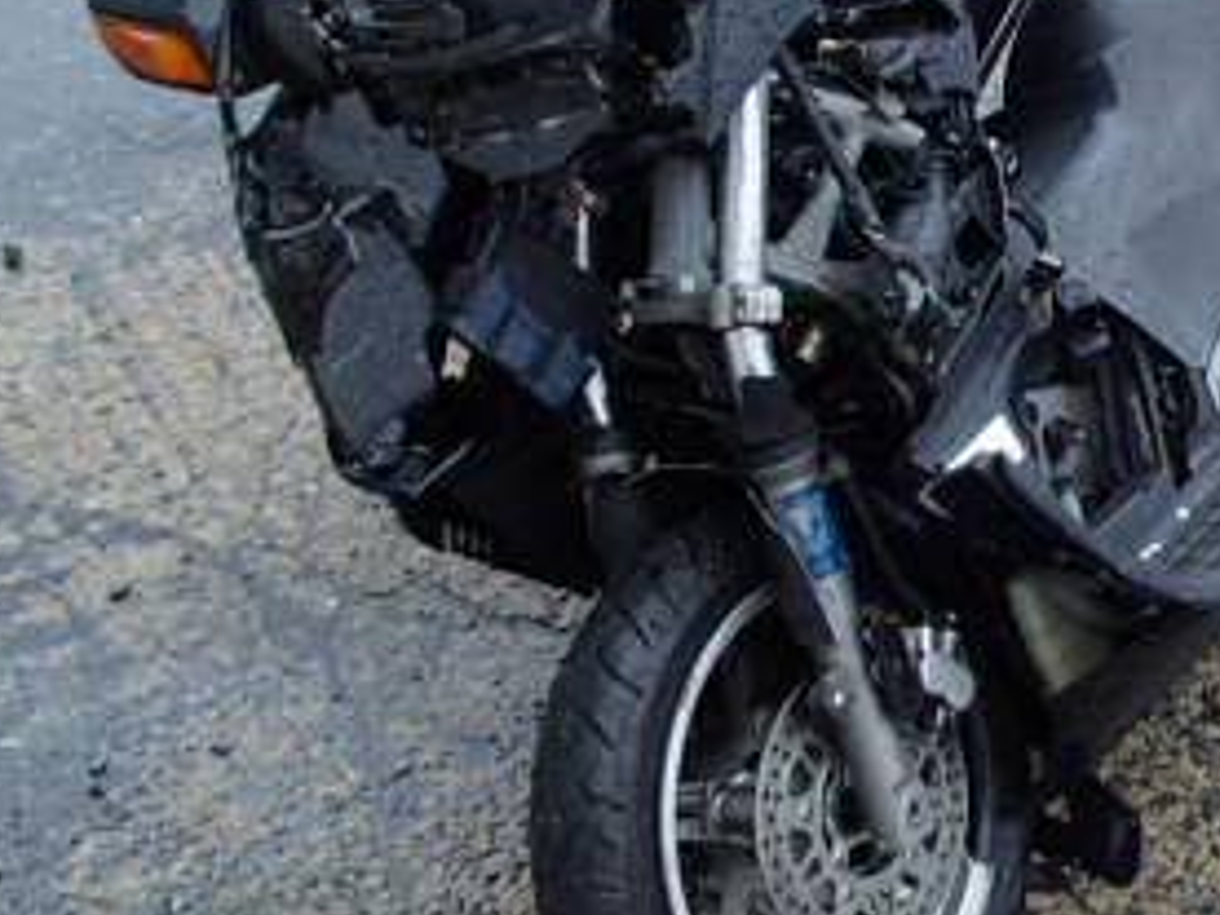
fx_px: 2291
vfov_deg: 22.5
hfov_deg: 29.1
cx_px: 990
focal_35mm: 65
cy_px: 292
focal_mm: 5
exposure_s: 1/60
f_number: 3.9
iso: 125
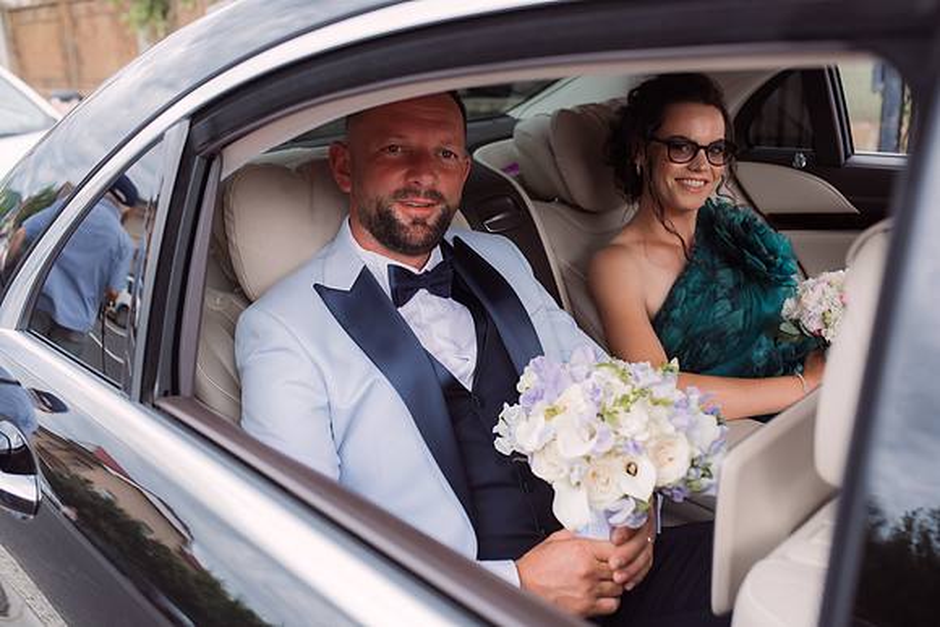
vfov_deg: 37.9
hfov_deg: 54.4
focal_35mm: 35
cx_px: 470
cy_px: 314
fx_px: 914
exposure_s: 1/200
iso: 100
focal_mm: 35
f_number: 3.5
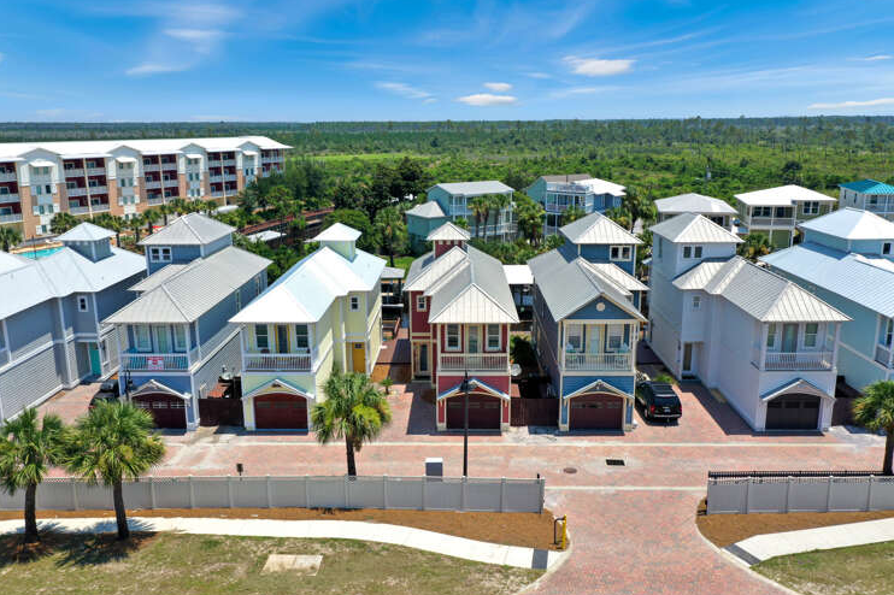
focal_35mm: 29
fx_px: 720
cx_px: 451
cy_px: 302
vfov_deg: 44.9
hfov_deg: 63.7
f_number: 5.6
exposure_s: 1/400
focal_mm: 10.26
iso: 100
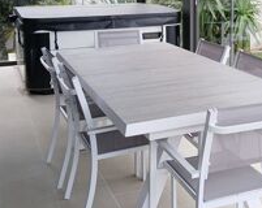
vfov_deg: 27.0
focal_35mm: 54
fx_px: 418
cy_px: 20
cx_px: 188
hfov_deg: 34.3
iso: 20
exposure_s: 1/50
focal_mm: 3.98
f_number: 1.8
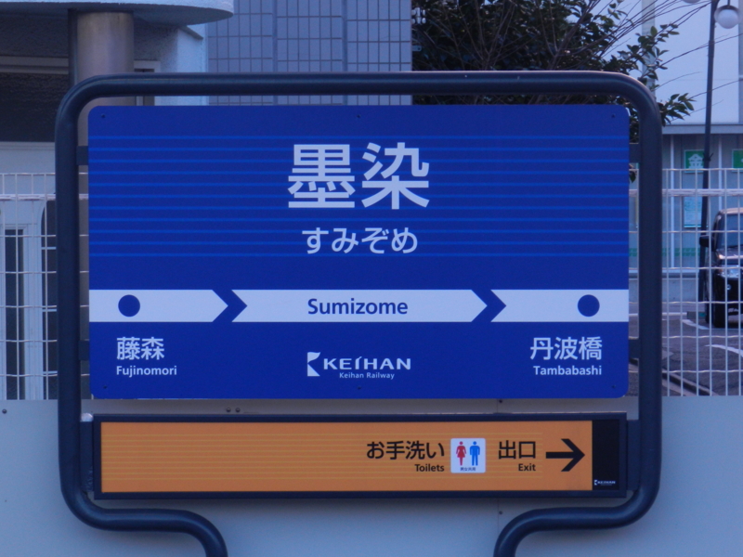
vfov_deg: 9.3
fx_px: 3434
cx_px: 372
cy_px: 278
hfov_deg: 12.3
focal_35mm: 160
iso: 220
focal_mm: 28.4
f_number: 5.3
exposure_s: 1/40
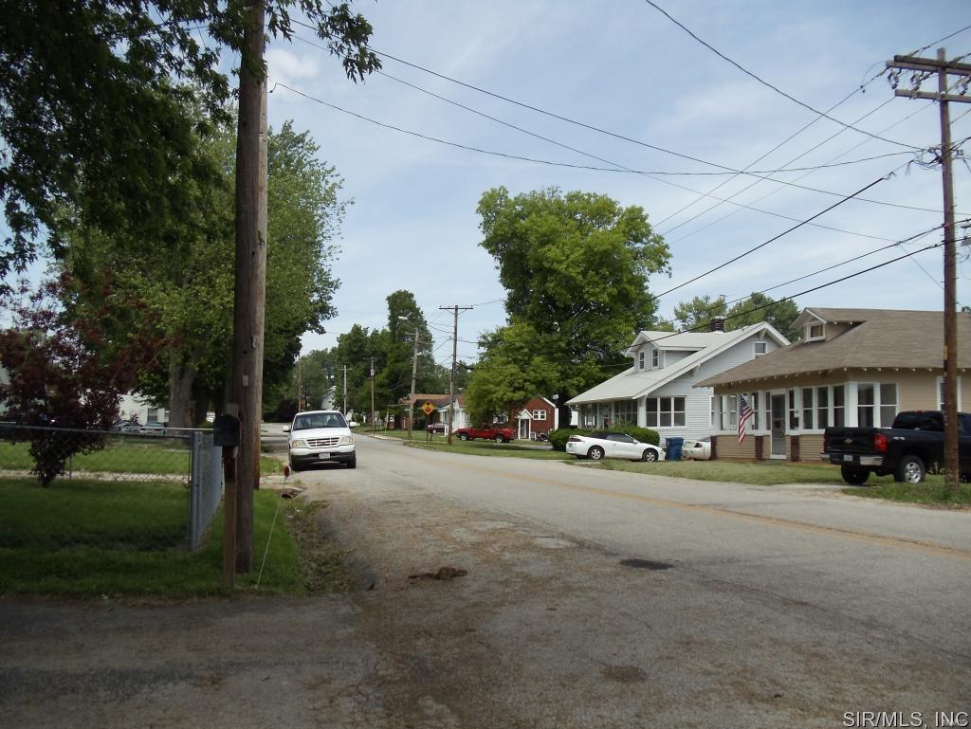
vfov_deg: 32.9
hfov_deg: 42.9
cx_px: 486
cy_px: 364
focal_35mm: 44
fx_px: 1235
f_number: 7.1
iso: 80
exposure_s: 1/160
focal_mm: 6
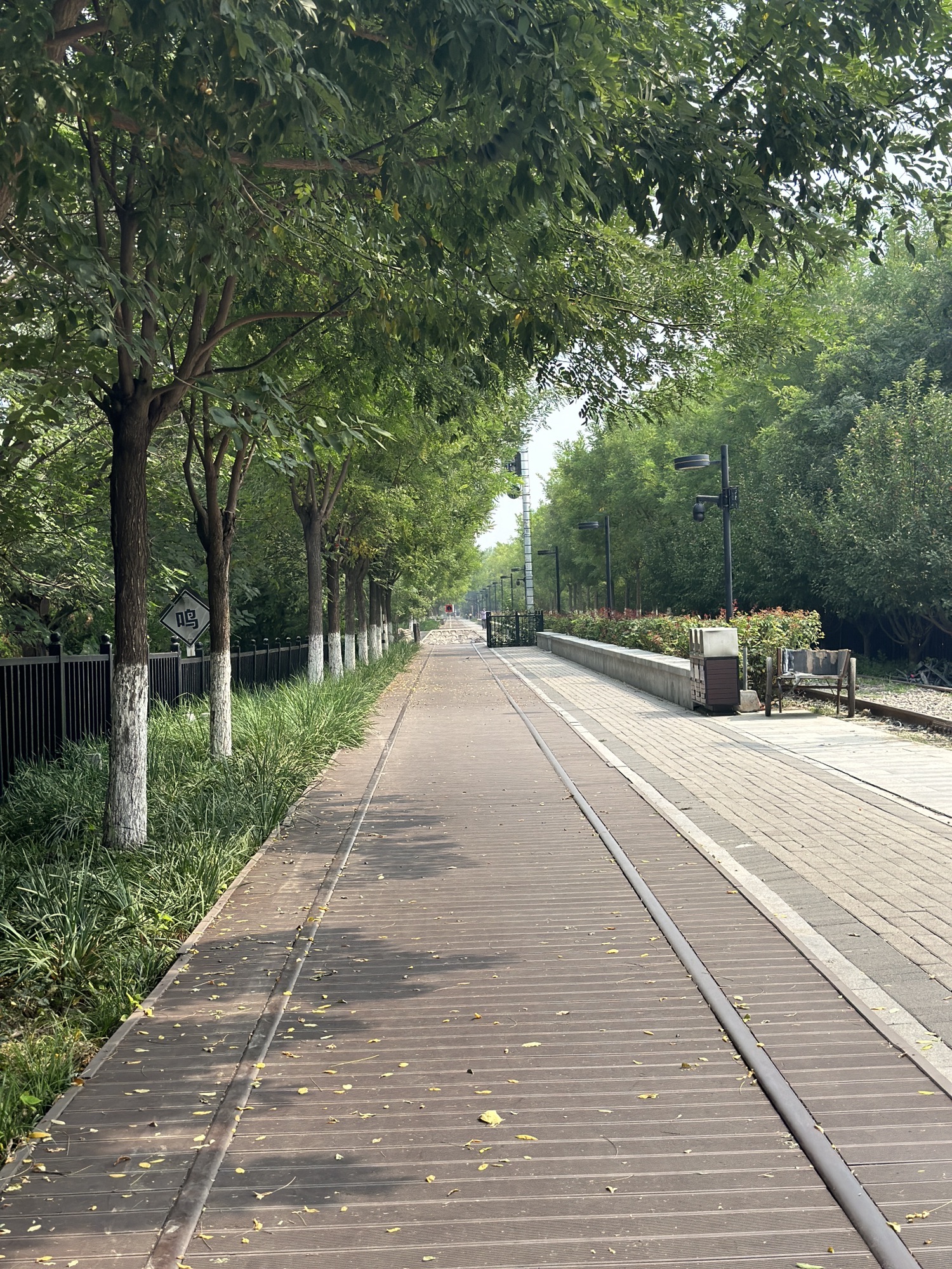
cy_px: 634
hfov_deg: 30.3
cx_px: 476
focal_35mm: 48
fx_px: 1760
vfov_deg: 39.7
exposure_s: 1/2976
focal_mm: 6.86
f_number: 1.78
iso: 80
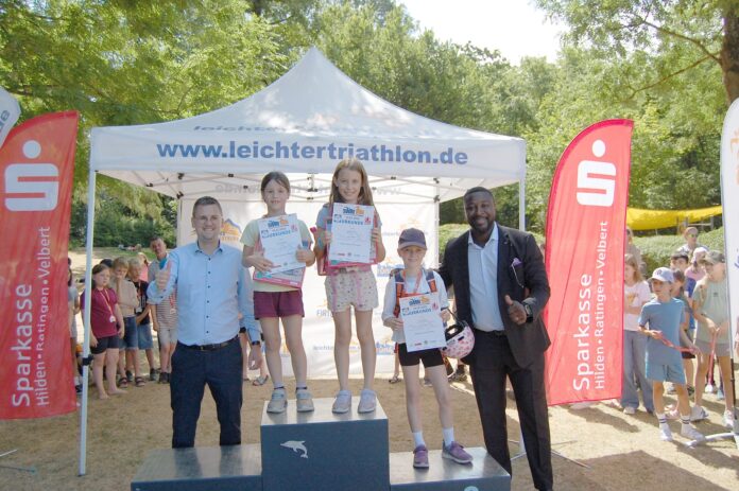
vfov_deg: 43.5
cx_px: 370
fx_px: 615
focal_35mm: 30
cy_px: 246
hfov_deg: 62.0
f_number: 4
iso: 220
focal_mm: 20
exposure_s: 1/1000
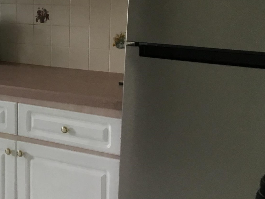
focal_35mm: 86
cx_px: -98
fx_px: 659
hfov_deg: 20.4
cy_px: 74
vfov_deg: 17.2
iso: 64
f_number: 2.4
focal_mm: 3.3
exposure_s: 1/30
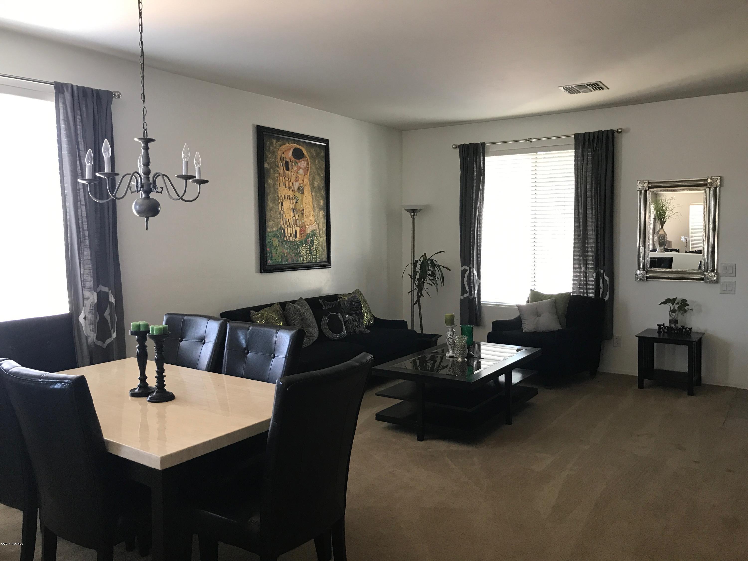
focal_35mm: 28
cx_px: 374
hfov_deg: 63.4
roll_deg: -0.4
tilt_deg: -4.2
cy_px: 280
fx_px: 605
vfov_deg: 49.7
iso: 40
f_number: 1.8
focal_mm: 3.99
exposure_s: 1/17
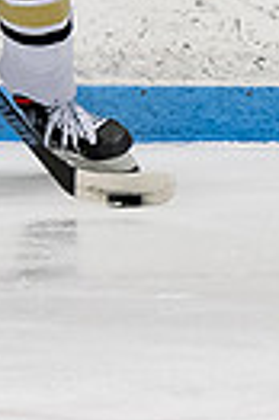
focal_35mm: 1744
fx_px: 20326
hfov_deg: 0.8
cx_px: -109
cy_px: 31
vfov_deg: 1.2
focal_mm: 170
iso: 2000
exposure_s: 1/800
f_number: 3.2
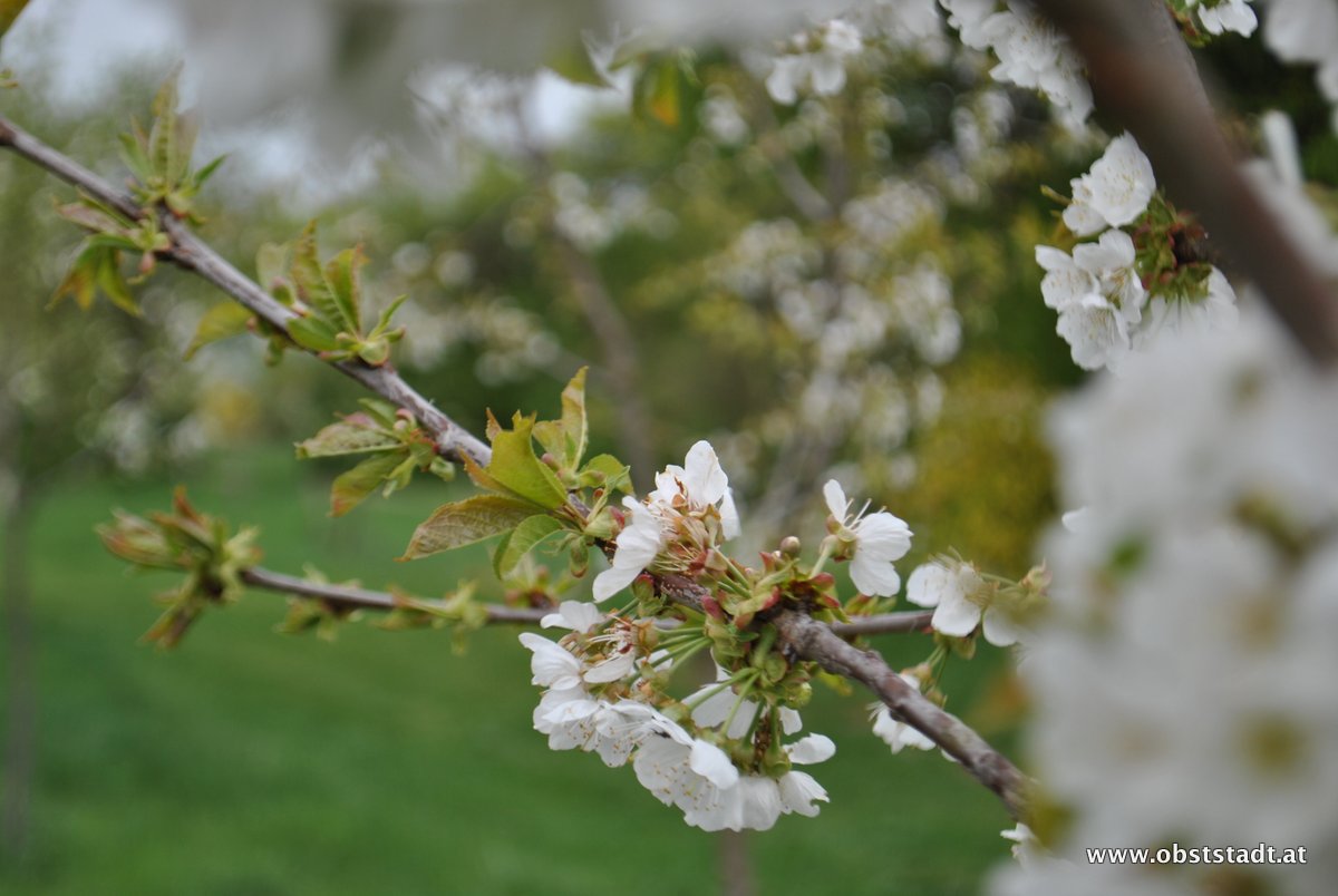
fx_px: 3071
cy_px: 448
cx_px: 669
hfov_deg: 24.6
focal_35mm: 82
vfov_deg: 16.6
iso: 100
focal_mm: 55
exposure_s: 1/125
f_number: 5.6
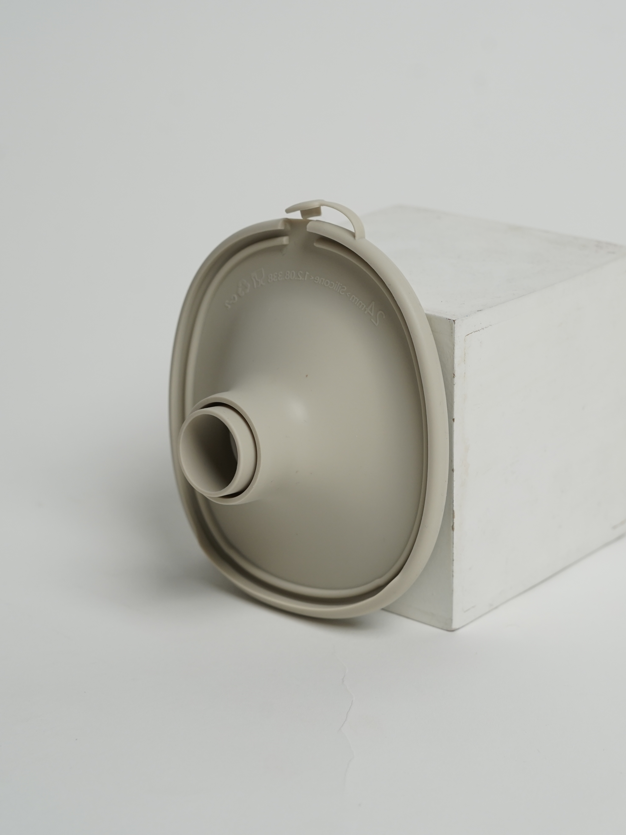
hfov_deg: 20.2
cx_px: 356
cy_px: 420
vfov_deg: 26.7
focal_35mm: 73
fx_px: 1760
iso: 800
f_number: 5.6
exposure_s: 1/160
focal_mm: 50
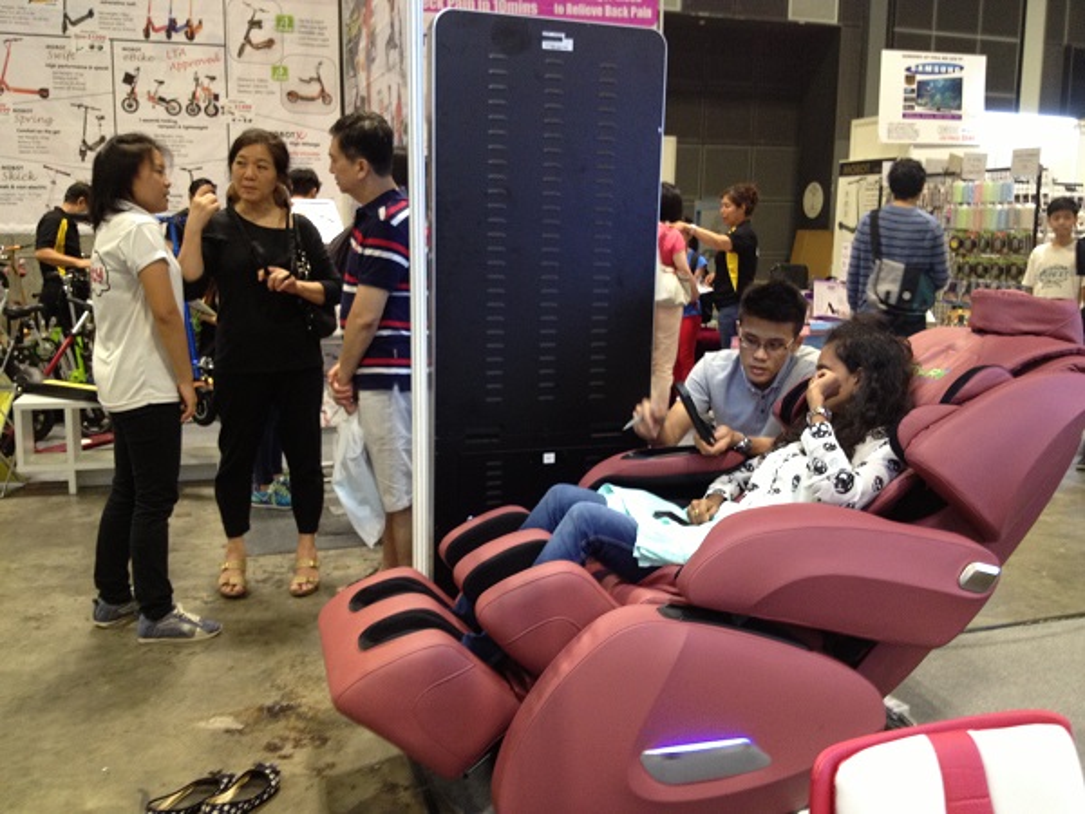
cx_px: 542
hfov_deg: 52.6
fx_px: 1097
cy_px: 407
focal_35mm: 35
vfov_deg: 40.7
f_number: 2.4
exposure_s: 1/20
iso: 160
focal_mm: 4.28
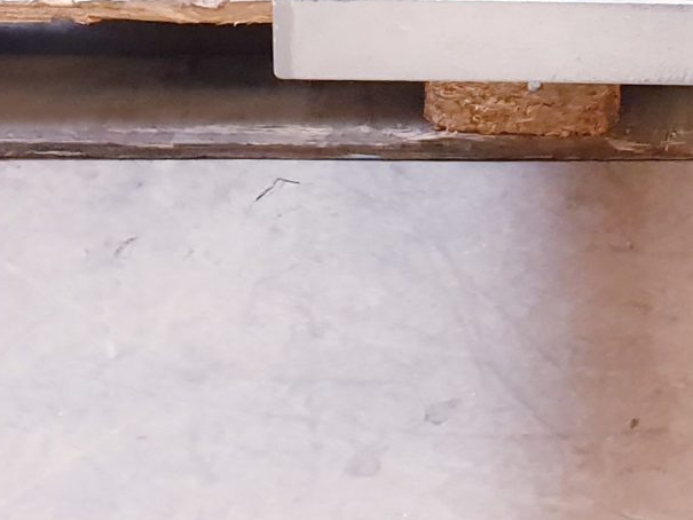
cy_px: -574
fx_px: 2203
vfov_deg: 11.8
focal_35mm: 110
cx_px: 668
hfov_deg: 17.5
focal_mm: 4.3
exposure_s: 1/25
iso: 320
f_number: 2.4
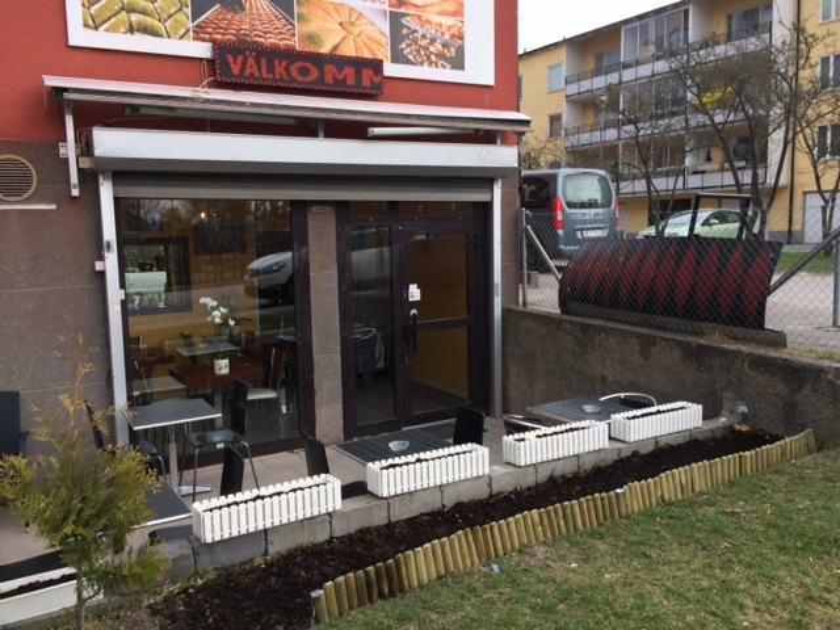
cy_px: 315
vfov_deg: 48.2
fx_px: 704
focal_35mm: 29
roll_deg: +1.4
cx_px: 420
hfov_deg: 61.7
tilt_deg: -6.9
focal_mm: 4.15
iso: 32
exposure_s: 1/586
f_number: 2.2
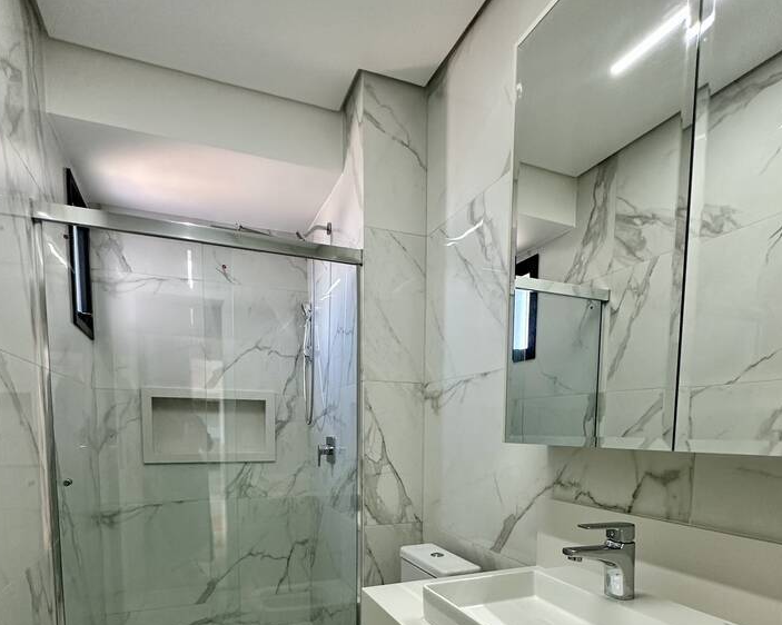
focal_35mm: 21
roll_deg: -1.2
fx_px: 486
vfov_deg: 61.6
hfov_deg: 77.6
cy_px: 474
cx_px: 382
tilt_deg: -4.2
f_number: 2.2
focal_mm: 2.22
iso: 250
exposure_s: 1/120
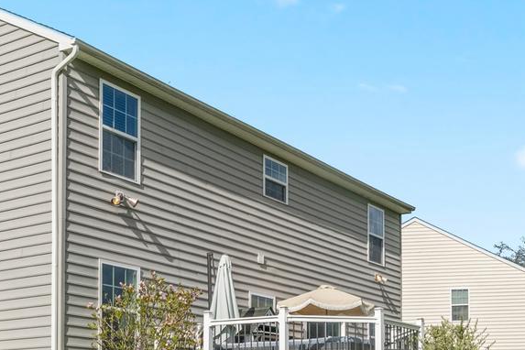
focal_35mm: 52
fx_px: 755
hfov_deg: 37.2
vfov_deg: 24.7
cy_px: 361
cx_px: 404
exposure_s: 1/1600
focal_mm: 14.5
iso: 320
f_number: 8
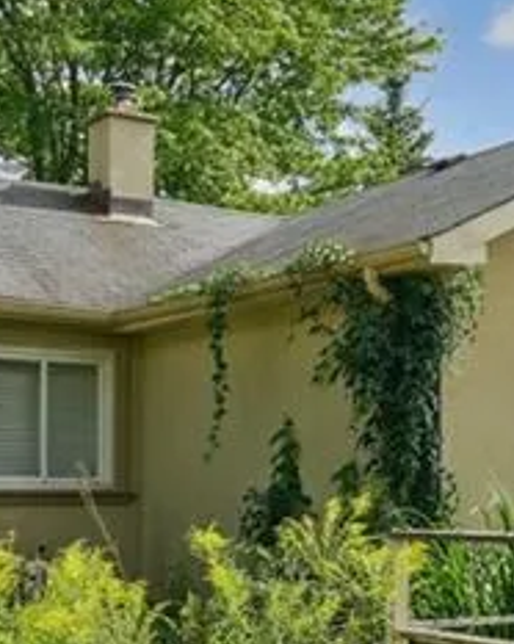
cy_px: 307
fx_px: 1257
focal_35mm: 66
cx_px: 412
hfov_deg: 22.8
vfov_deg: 28.7
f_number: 7.1
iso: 400
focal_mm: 16
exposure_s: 1/250
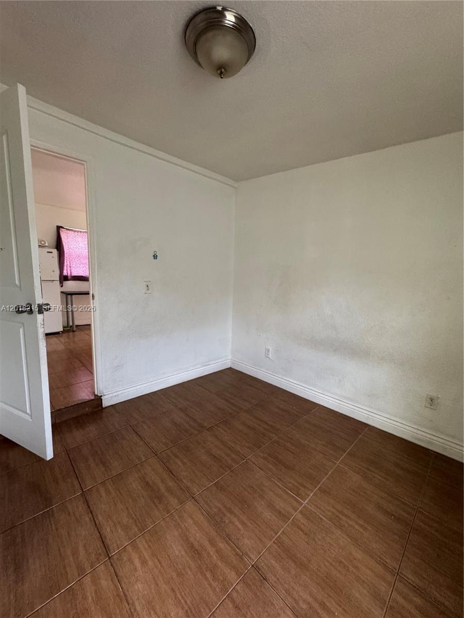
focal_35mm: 14
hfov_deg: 85.7
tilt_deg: -7.4
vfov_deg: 102.1
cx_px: 232
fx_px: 250
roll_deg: -1.7
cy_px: 309
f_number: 2.2
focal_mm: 2.22
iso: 640
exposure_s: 1/60
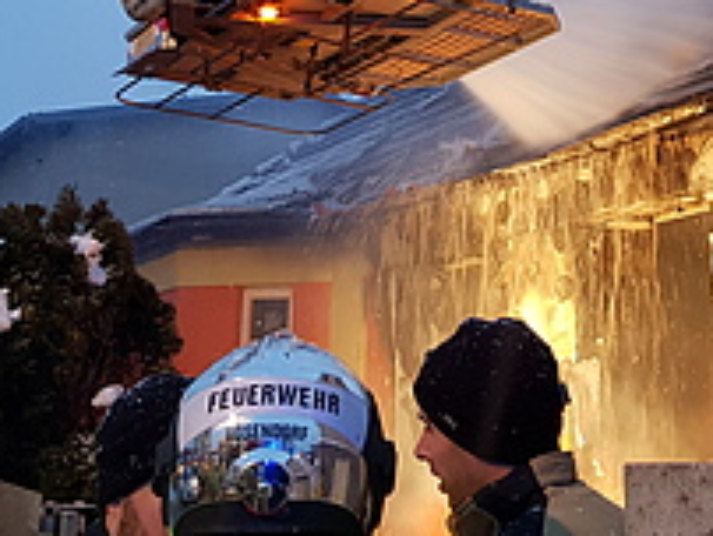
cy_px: 95
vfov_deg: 23.7
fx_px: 1258
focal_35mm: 61
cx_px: 478
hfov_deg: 31.4
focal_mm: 4.2
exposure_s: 1/33
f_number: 1.7
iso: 160
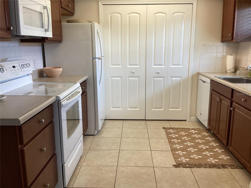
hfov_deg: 58.4
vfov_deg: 45.4
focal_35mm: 31
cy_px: 94
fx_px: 225
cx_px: 126
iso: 50
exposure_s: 1/50
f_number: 2.4
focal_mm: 3.3
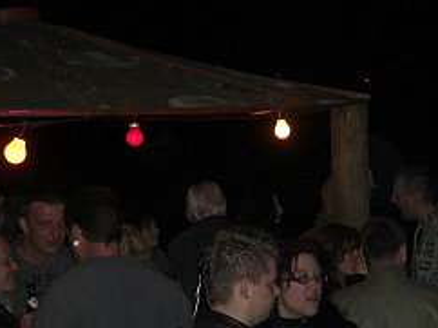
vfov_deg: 17.2
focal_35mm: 84
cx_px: 262
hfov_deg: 23.3
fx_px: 1062
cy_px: 316
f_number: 2.8
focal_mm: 7.9
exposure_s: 1/60
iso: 200
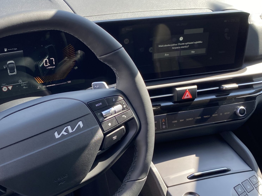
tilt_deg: -37.8
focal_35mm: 45
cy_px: 123
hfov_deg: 41.9
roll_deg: -0.4
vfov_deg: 32.0
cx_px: 104
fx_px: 341
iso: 32
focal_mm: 4.25
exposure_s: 1/128
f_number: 1.8
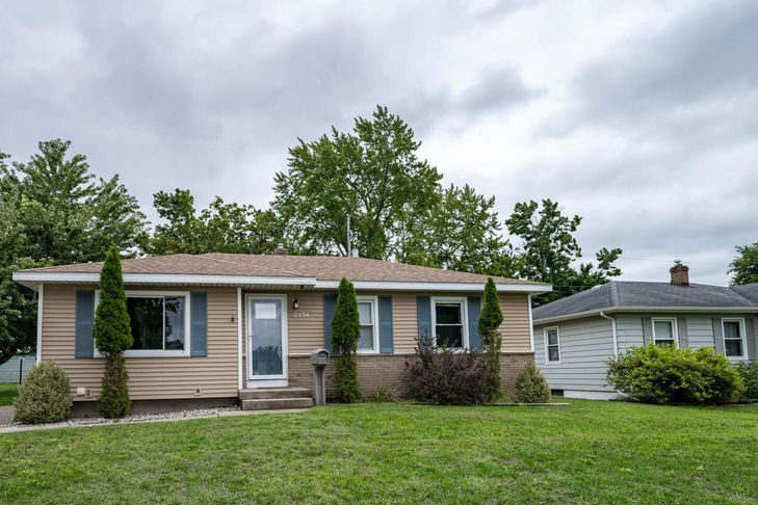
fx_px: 463
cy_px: 333
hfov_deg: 77.6
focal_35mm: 22
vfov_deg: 56.1
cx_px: 299
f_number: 5.6
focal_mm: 15.5
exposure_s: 1/125
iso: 125
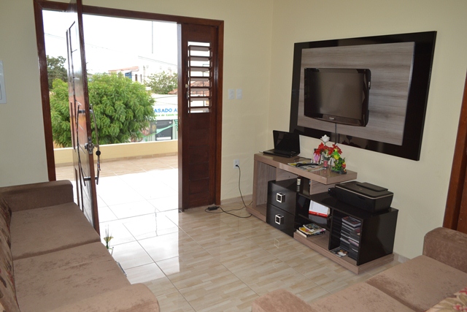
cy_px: 156
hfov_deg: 67.4
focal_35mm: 27
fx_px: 350
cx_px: 234
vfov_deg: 48.0
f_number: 4
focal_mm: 18
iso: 360
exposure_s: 1/125
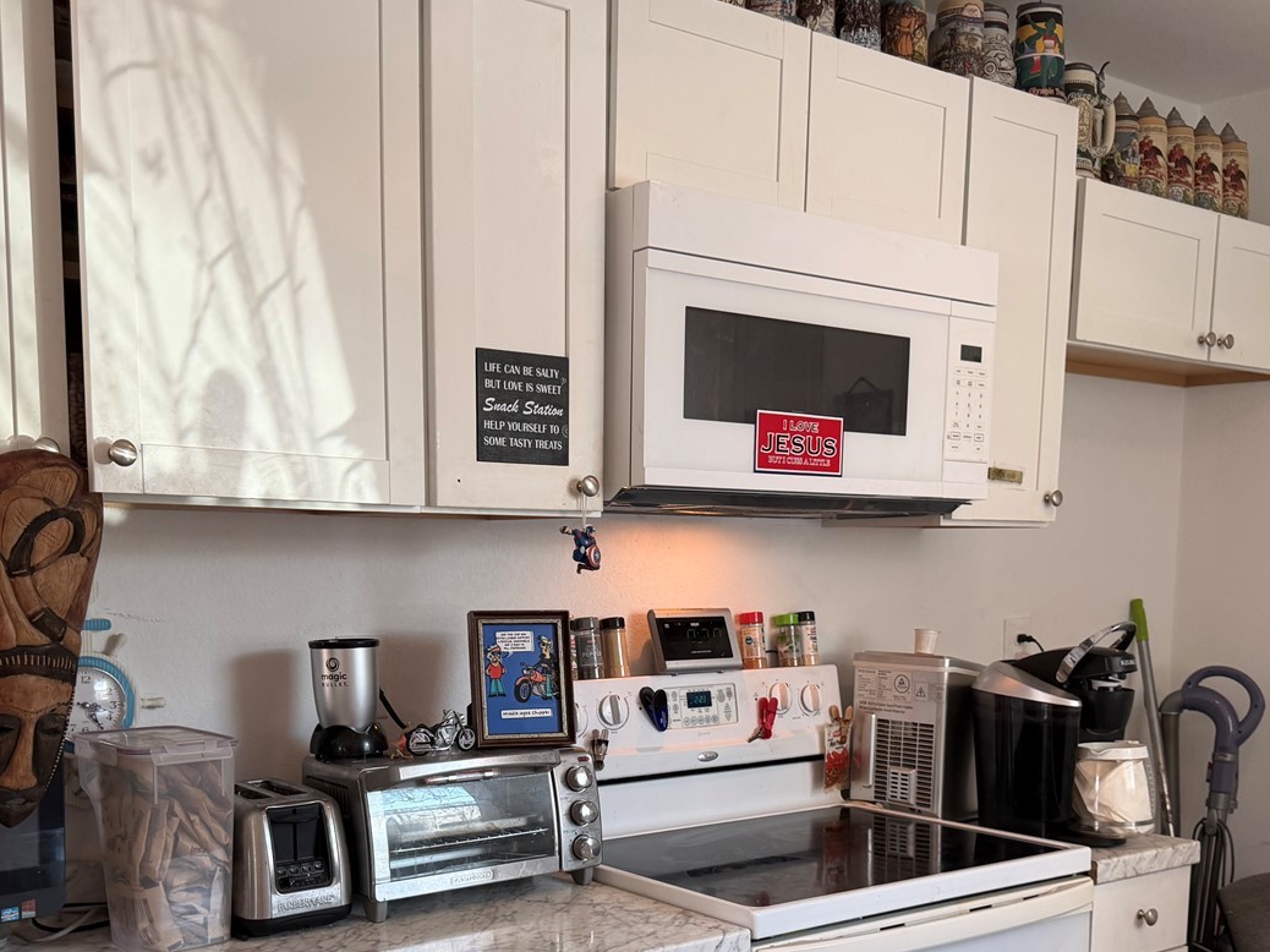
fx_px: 1357
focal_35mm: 37
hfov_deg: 50.1
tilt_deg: -6.8
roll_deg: -0.3
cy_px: 712
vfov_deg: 37.7
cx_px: 590
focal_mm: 6.76
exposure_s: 1/121
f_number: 1.78
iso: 160
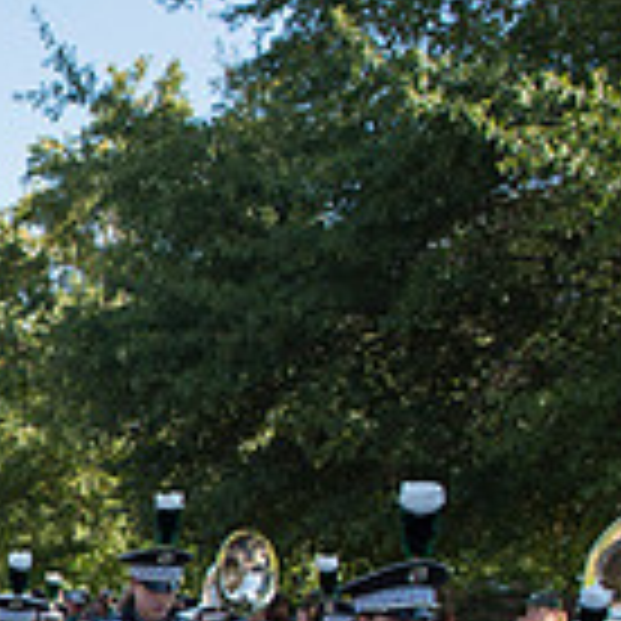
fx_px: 1745
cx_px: -418
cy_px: 668
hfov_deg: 17.3
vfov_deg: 19.4
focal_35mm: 86
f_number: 5.6
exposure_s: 1/500
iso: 200
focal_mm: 24
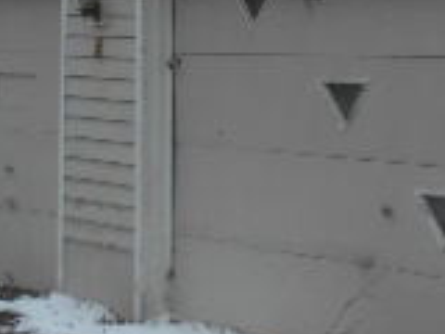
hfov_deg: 11.5
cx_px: 681
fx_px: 2108
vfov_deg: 9.0
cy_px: 8
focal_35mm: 164
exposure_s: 1/200
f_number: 3.9
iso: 80
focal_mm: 7.2
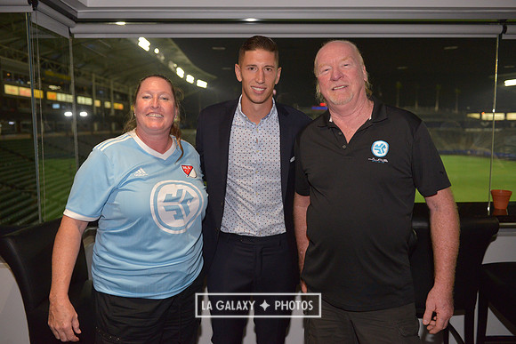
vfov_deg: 42.3
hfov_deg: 60.3
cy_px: 172
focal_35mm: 31
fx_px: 444
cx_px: 258
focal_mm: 31
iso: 2500
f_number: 3.2
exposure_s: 1/1600
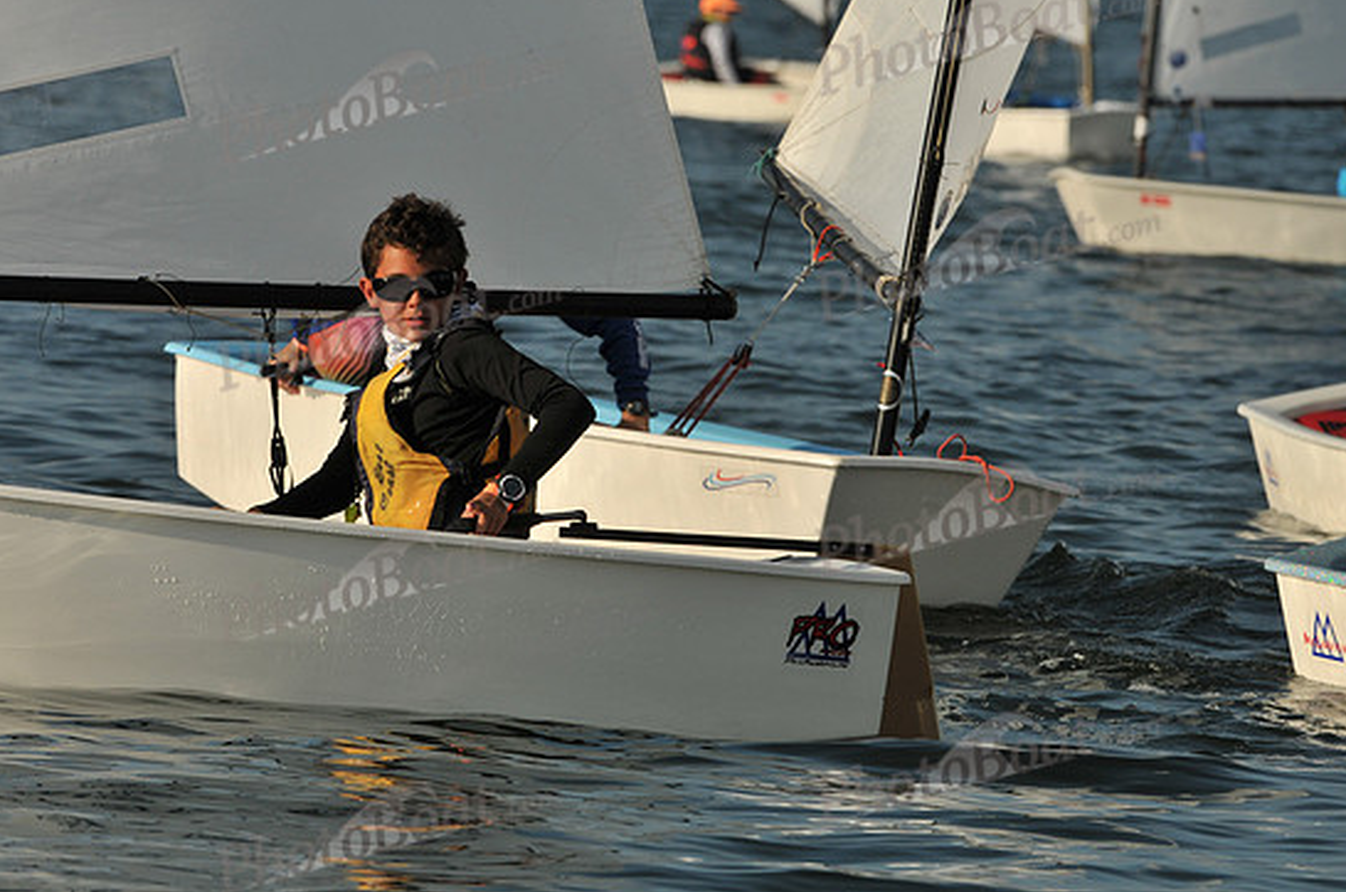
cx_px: 688
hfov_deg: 4.2
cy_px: 420
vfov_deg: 2.8
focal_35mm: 494
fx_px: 18438
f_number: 10
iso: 200
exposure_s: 1/800
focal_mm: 310
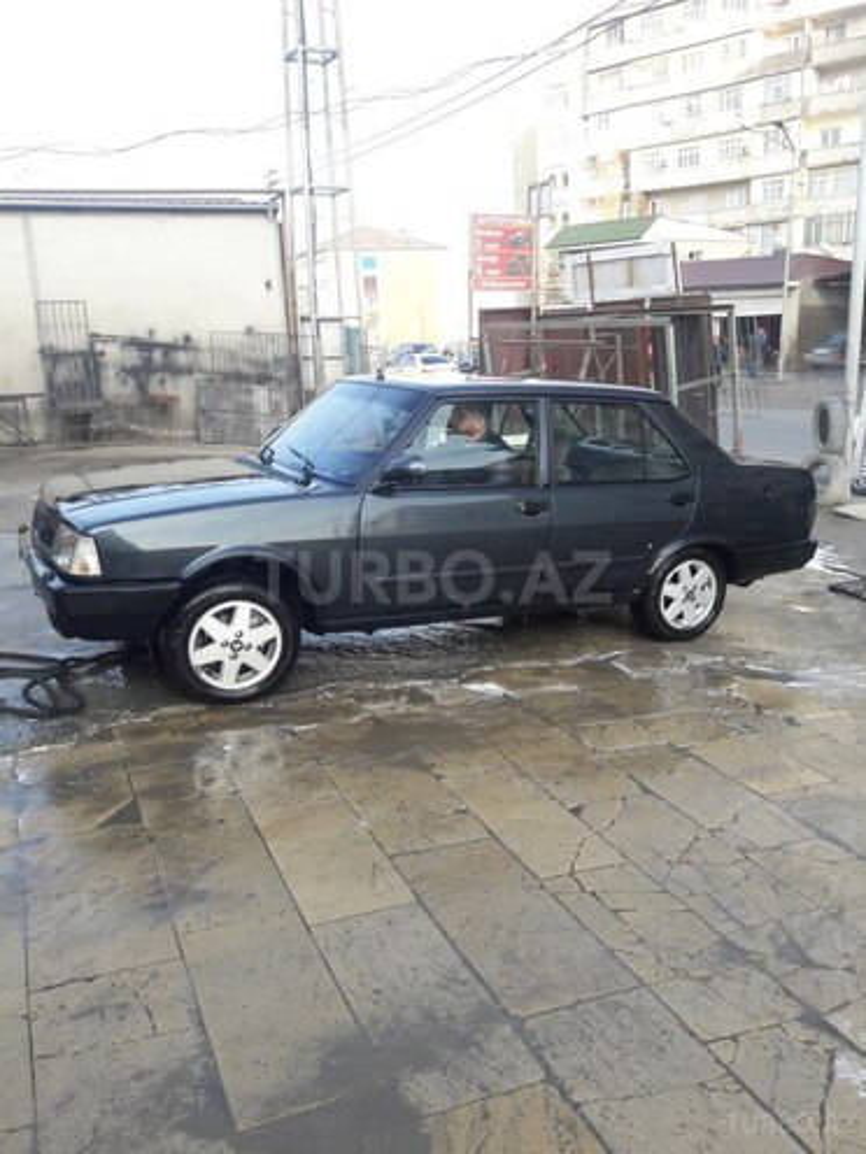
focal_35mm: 28
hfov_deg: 49.7
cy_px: 577
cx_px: 433
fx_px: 934
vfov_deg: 63.4
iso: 40
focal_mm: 3.7
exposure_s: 1/240
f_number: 1.9
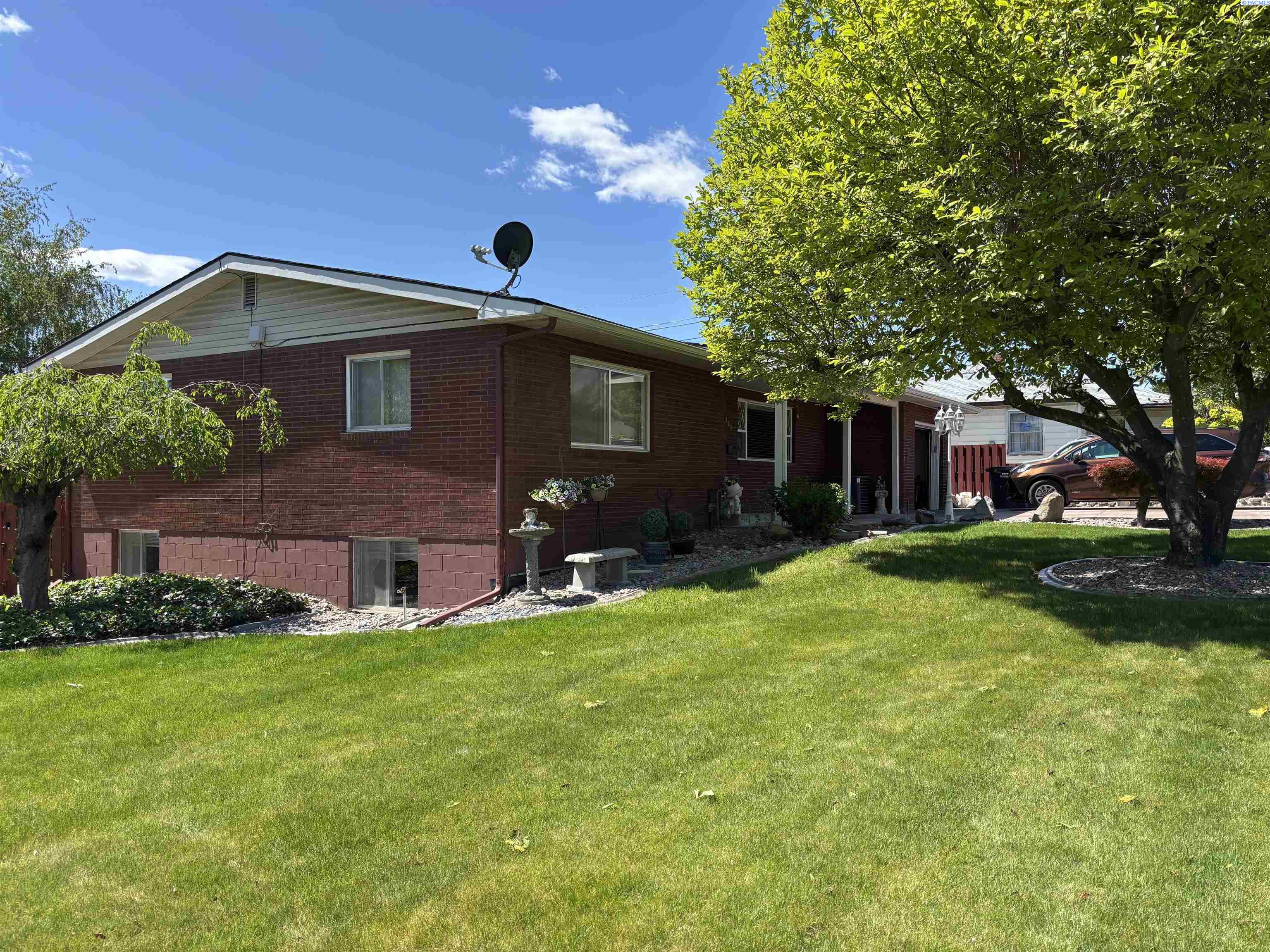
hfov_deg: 67.3
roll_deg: -0.5
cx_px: 635
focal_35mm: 26
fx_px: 954
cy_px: 476
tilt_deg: +1.0
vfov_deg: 53.1
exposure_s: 1/1751
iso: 50
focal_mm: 5.96
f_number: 1.6
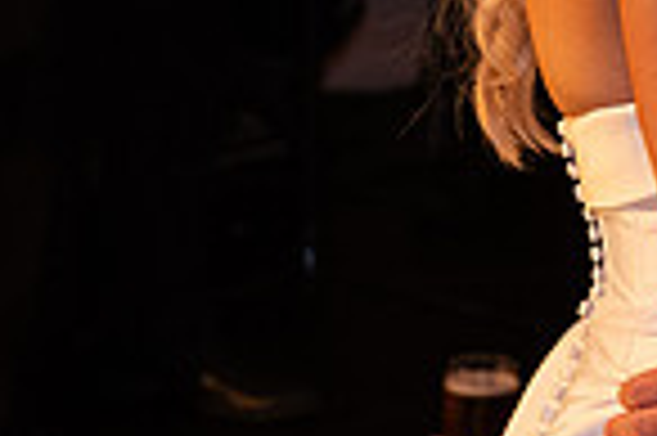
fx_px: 3992
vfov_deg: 6.2
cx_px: 900
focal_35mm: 219
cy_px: -285
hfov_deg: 9.2
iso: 1250
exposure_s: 1/160
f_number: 3.5
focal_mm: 55
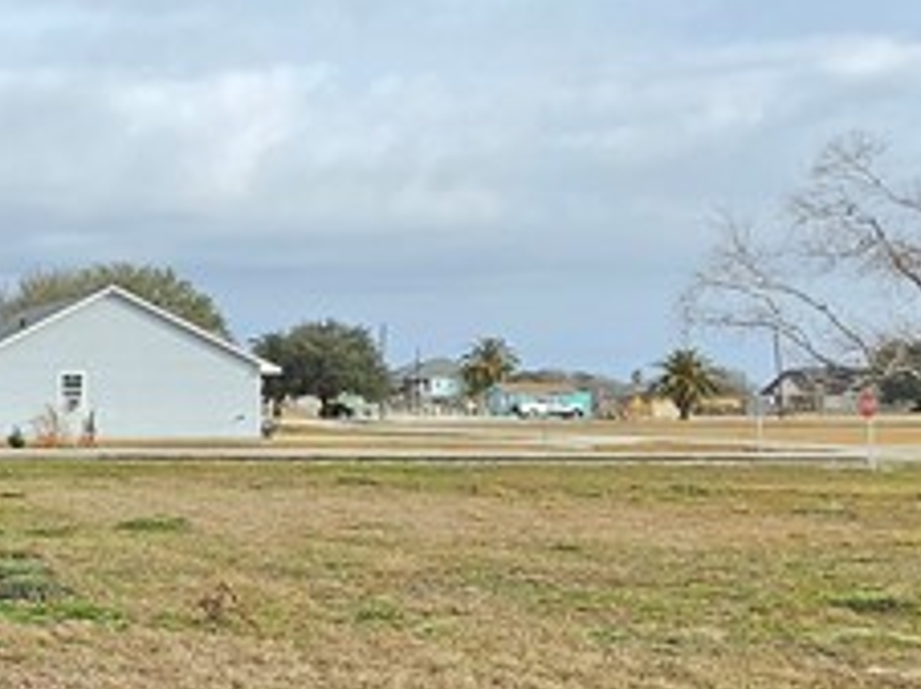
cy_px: 322
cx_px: -346
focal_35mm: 59
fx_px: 1568
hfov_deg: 26.5
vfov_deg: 24.8
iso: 25
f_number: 2.2
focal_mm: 1.7
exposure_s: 1/539
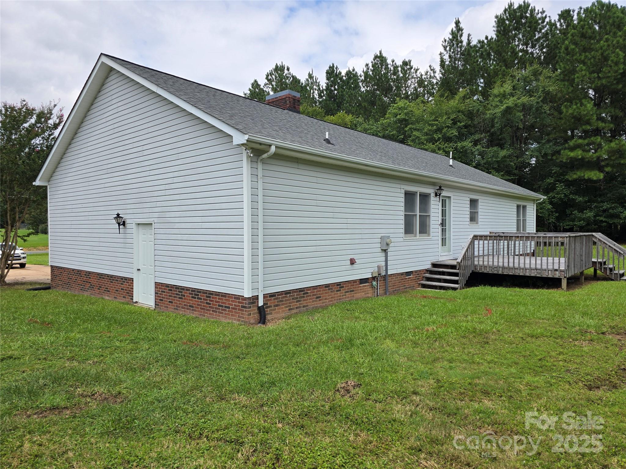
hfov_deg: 73.9
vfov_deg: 58.9
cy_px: 234
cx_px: 313
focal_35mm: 23
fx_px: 416
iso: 12
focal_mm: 6.3
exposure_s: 1/820
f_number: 1.7
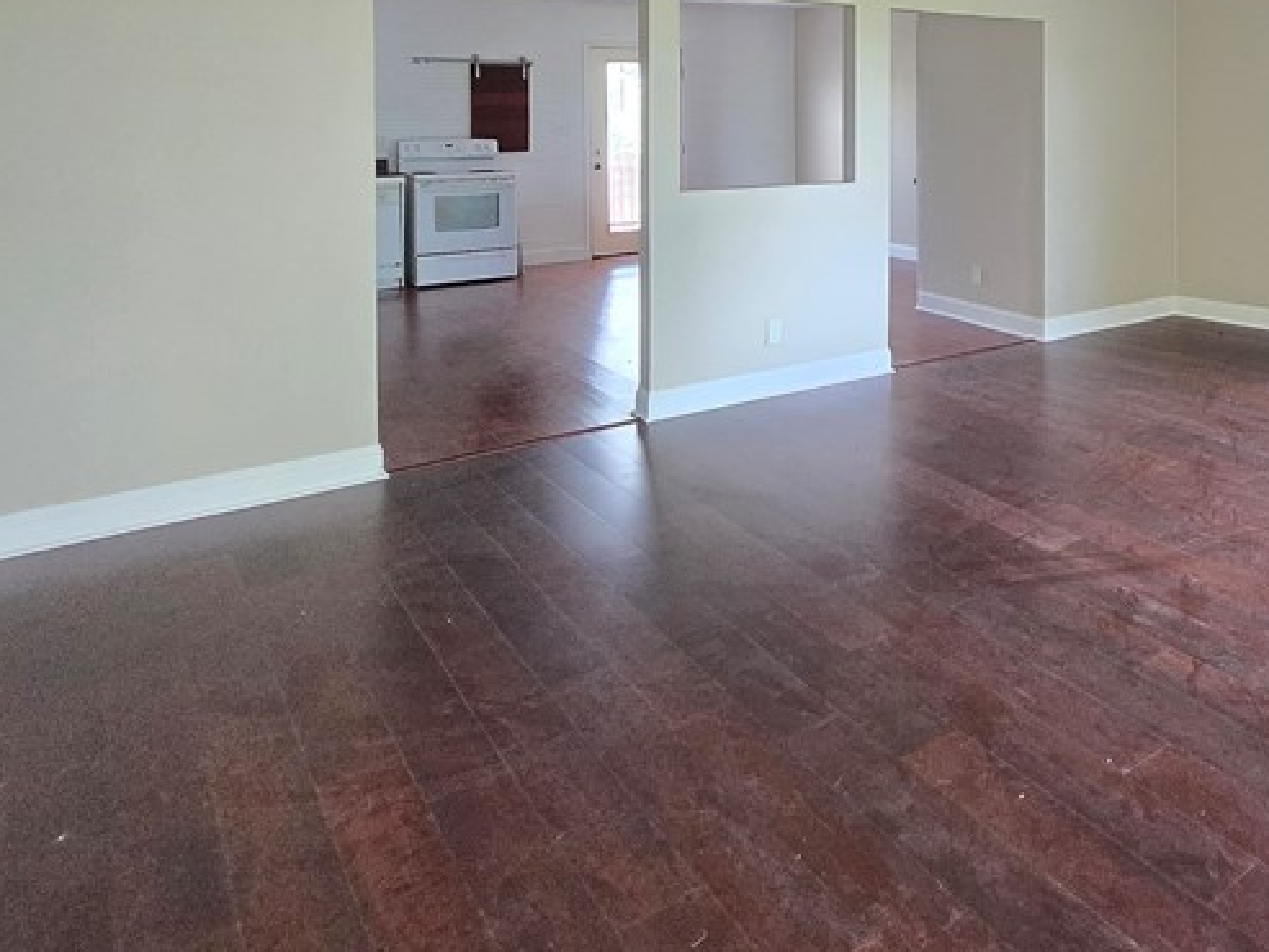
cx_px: 1017
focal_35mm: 27
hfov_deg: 60.1
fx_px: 990
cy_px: 134
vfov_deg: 47.3
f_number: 2.2
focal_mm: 1.7
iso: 320
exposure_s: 1/60
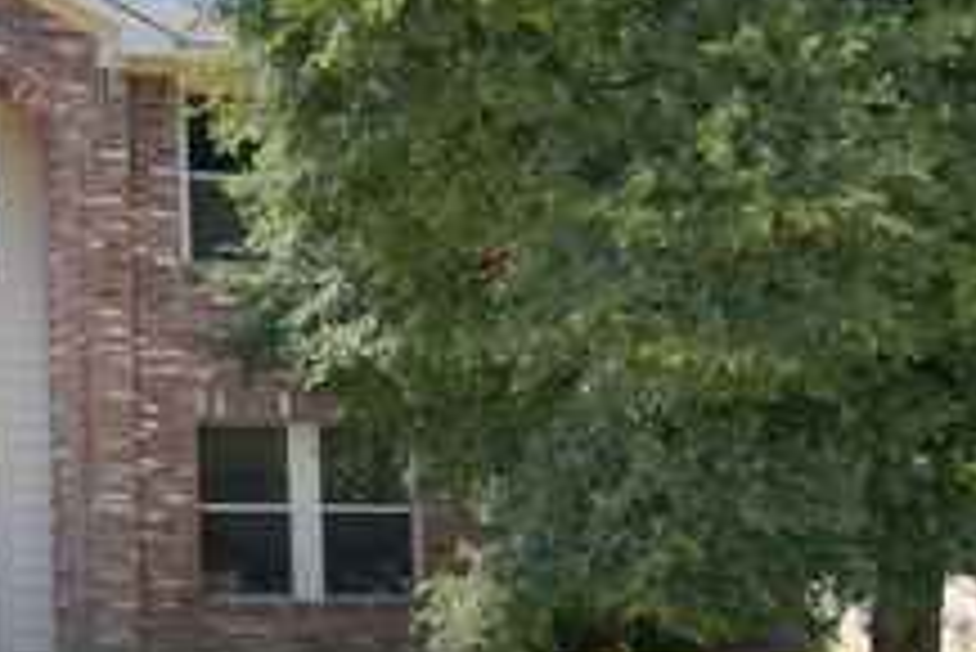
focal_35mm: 69
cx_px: -121
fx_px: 1872
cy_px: 277
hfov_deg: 26.7
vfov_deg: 19.8
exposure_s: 1/250
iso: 110
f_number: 8
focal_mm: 20
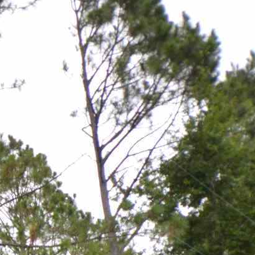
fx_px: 1275
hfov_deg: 10.0
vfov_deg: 11.1
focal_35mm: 153
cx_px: -350
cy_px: 342
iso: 400
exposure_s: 1/320
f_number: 7.1
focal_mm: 24
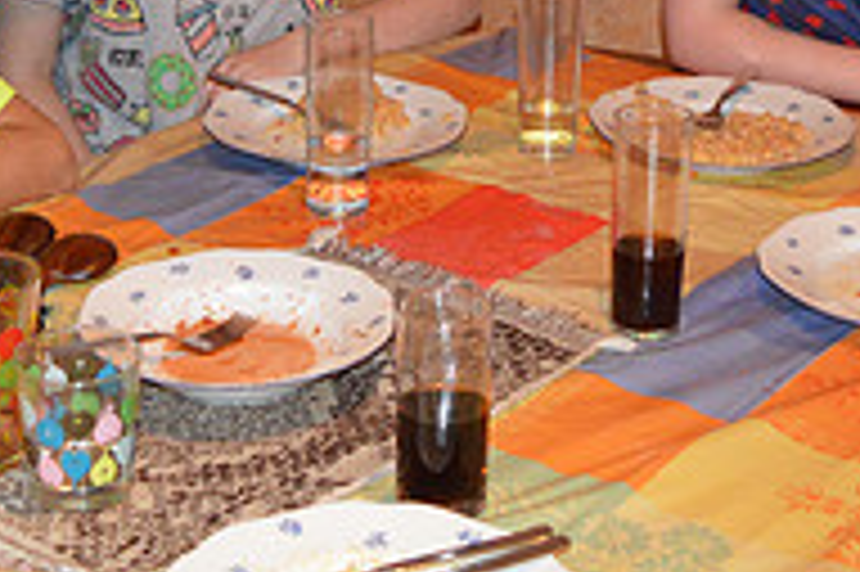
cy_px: -95
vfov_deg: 16.0
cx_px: 383
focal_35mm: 82
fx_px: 1957
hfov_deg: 24.8
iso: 2800
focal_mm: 18
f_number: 3.5
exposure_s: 1/60
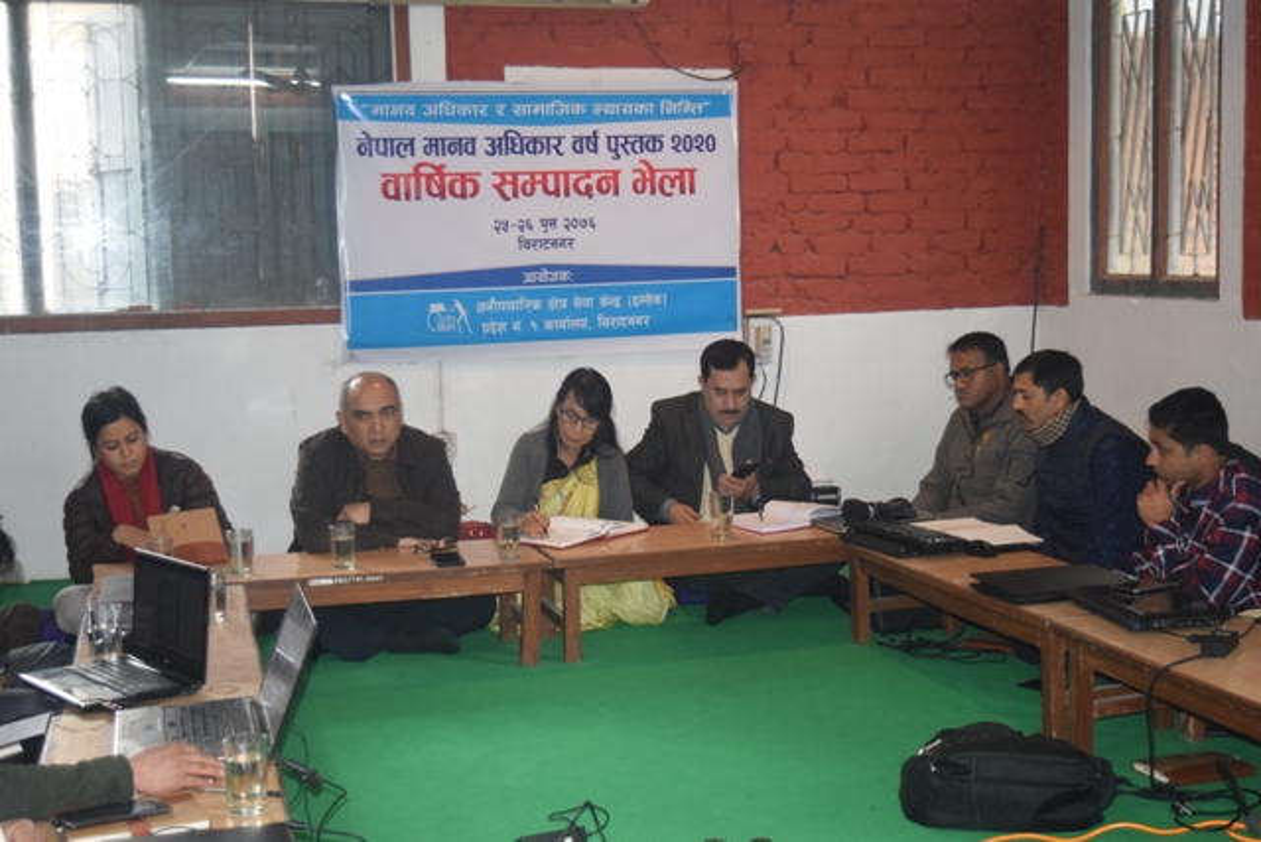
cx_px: 630
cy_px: 421
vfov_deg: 28.1
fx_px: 1682
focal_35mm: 48
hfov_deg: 41.1
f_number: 4.5
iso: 2500
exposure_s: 1/60
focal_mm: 32
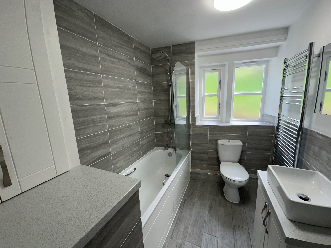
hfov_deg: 102.1
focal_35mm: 14
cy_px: 124
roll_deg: +3.1
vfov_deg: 85.7
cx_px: 166
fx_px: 134
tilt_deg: -10.6
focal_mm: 2.22
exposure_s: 1/100
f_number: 2.2
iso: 64
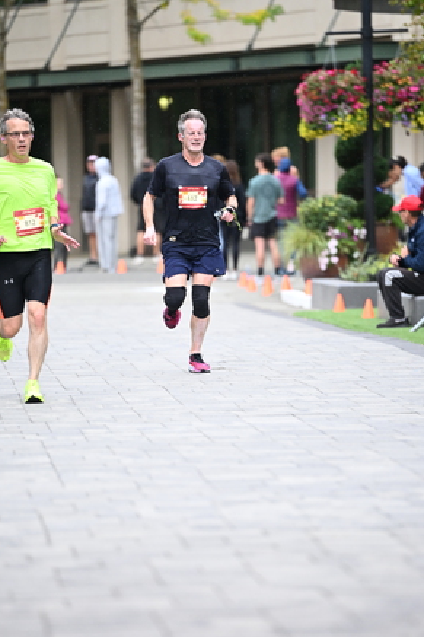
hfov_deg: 5.4
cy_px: 378
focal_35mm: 252
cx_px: 181
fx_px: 4455
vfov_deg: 8.2
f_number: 2.8
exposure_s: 1/1250
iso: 1250
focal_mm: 200
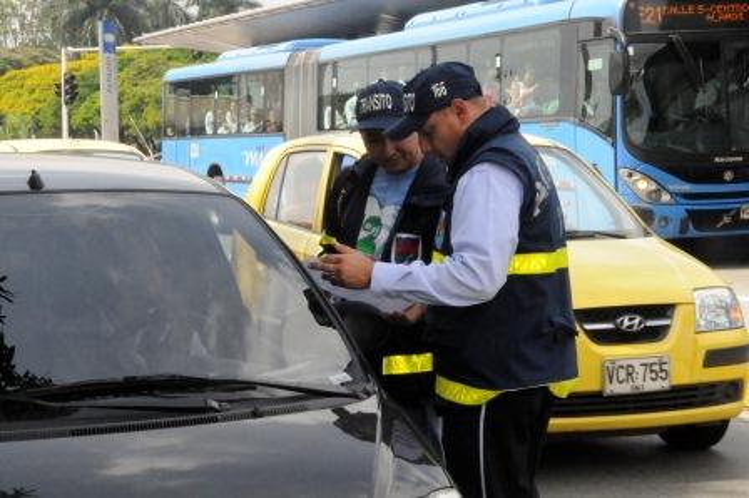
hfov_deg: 23.4
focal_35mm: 87
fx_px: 1809
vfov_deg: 15.7
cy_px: 249
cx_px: 374
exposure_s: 1/200
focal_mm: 58
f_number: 32
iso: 3200
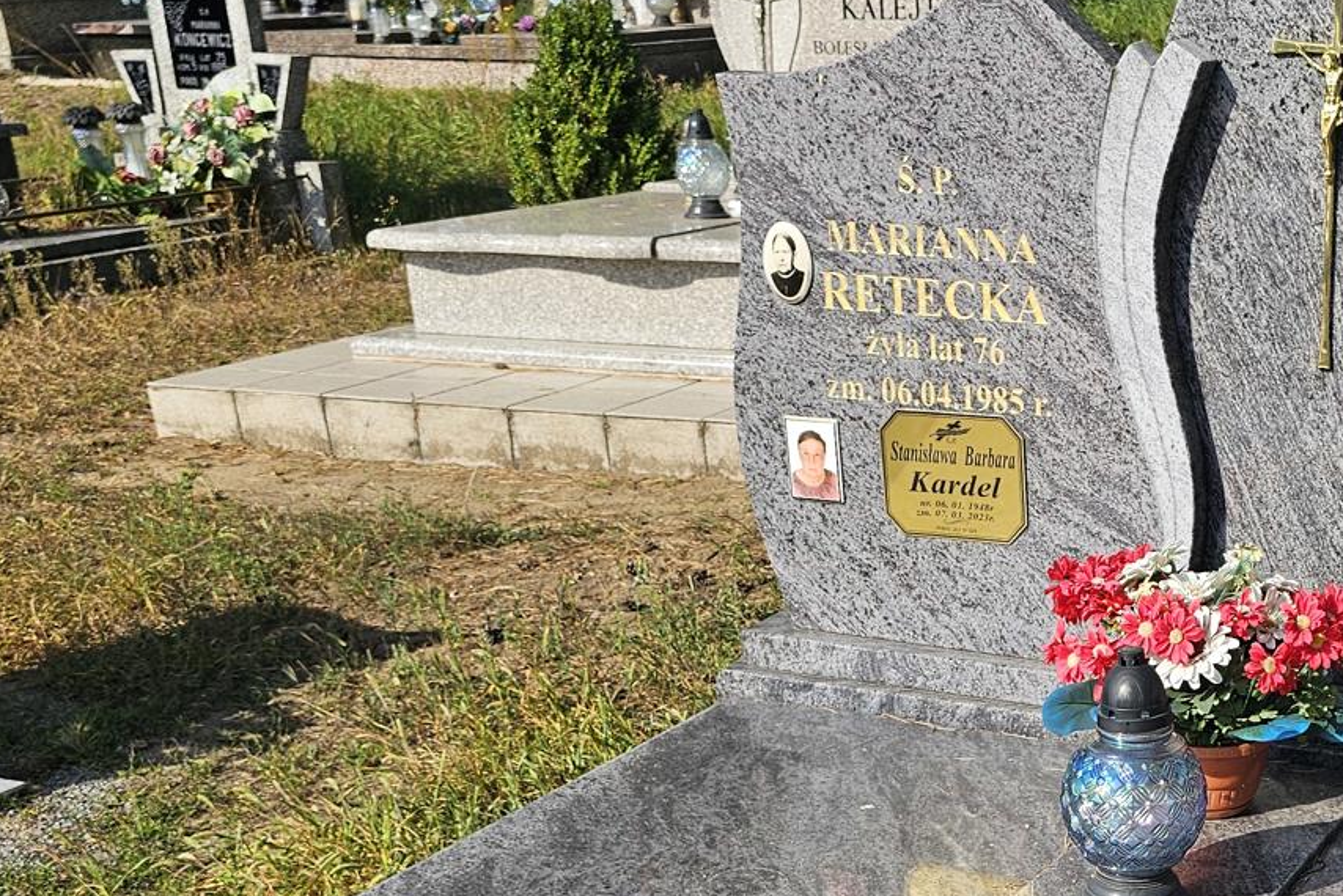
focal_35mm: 56
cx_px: 1090
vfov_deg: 21.5
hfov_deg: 34.5
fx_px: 2090
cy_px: 1210
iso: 10
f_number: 1.7
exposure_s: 1/559
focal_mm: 6.3
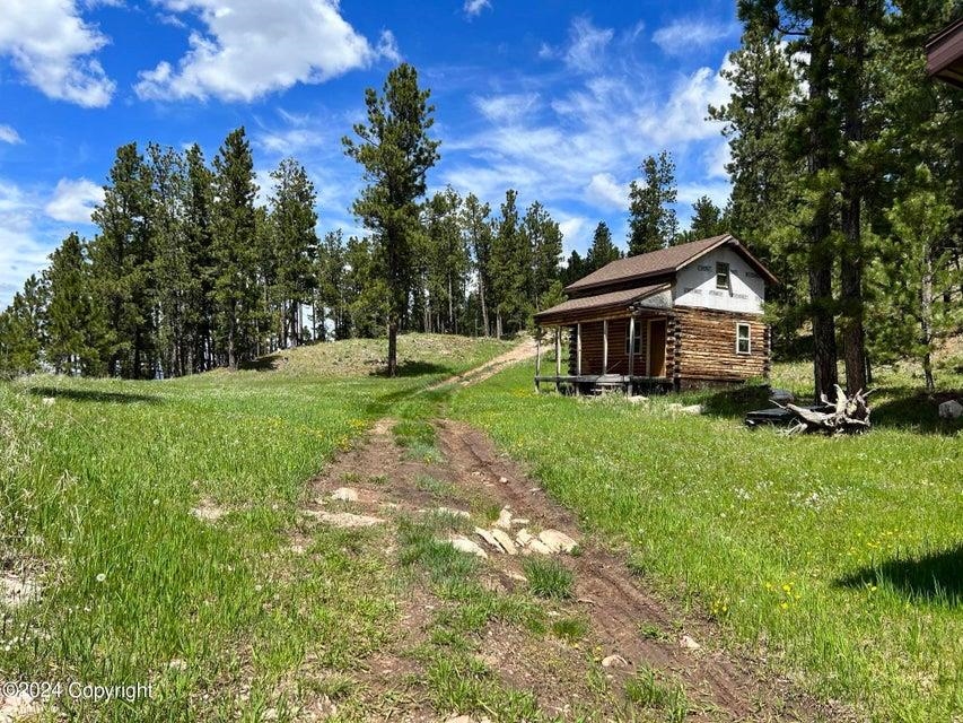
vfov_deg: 53.1
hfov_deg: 67.3
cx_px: 482
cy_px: 362
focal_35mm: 26
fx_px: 723
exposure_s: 1/3356
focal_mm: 5.7
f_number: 1.5
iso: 50
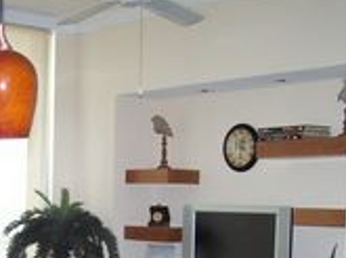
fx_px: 848
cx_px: 34
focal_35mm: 85
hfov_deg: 22.5
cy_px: 279
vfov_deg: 16.8
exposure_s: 1/90
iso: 140
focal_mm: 6.3
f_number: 2.8
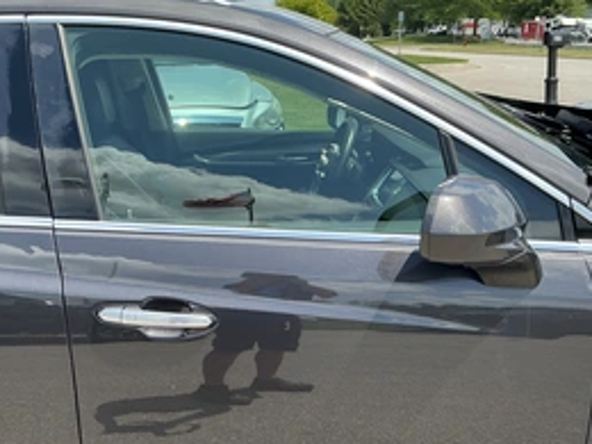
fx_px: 735
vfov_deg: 33.5
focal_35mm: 43
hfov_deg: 43.8
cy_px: 273
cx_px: 303
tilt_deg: -19.9
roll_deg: -1.0
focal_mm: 3
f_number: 1.8
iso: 25
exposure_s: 1/781
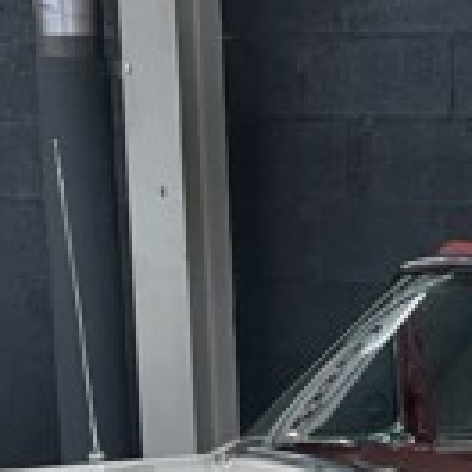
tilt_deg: -13.6
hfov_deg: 12.2
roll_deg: +0.9
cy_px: 694
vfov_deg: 12.0
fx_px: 2144
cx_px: 583
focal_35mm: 139
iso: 320
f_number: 1.6
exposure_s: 1/50
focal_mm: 5.1
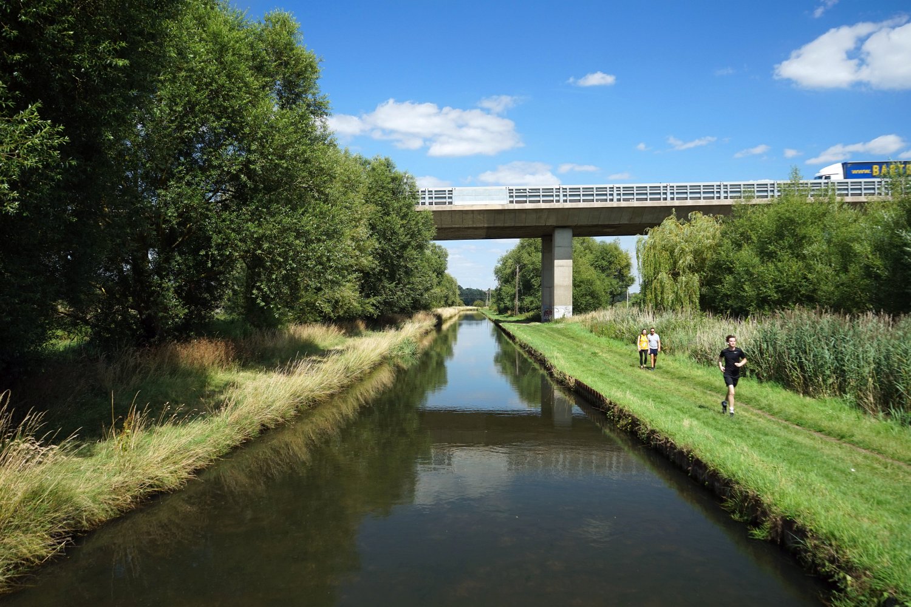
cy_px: 304
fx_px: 759
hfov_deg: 61.9
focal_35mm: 30
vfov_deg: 43.6
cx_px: 456
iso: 100
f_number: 6.3
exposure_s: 1/100
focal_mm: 30
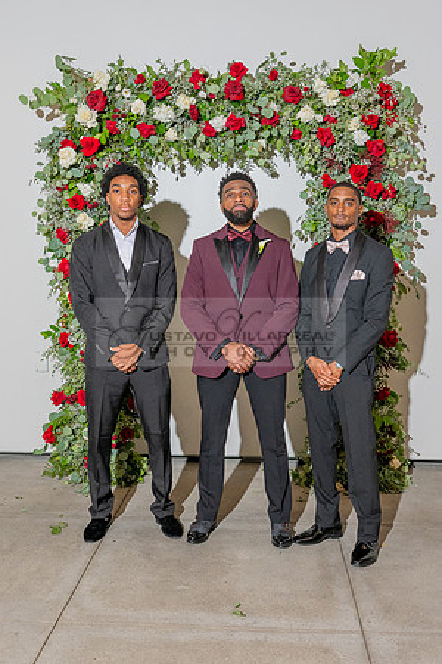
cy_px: 332
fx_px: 787
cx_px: 210
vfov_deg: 45.7
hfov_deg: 31.4
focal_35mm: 43
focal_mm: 28.5
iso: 800
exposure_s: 1/200
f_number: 5.6
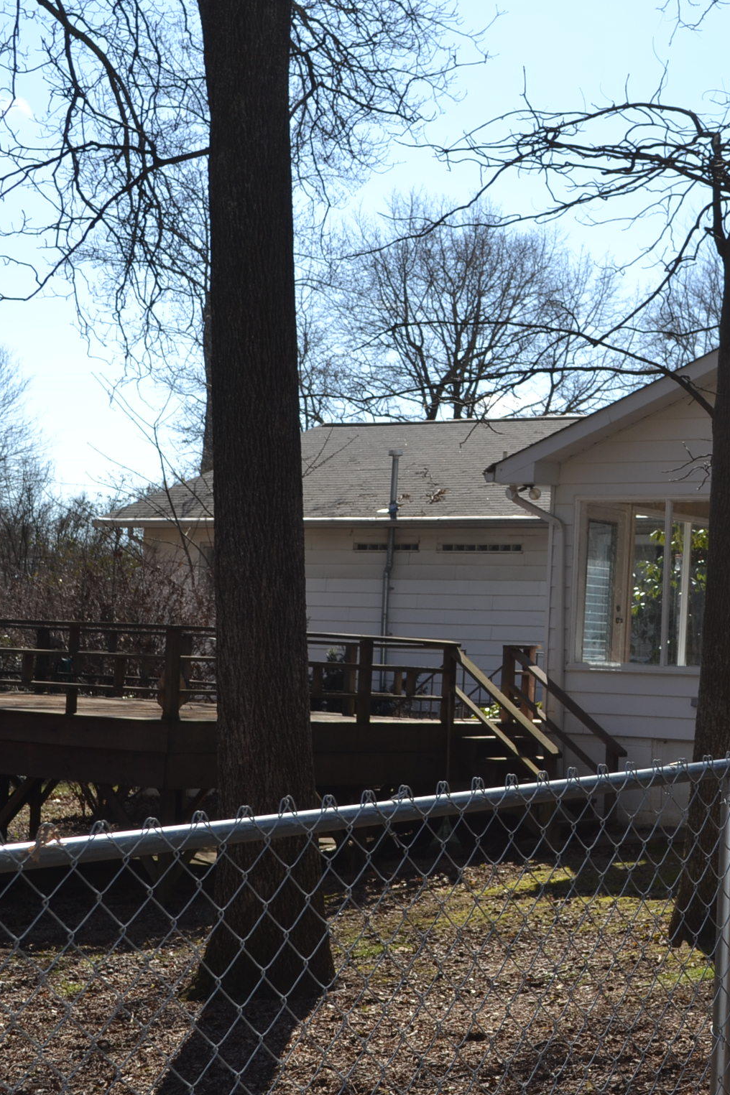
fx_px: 2069
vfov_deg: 29.7
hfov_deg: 19.4
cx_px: 731
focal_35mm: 68
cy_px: 549
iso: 100
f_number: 8
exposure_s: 1/200
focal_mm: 30
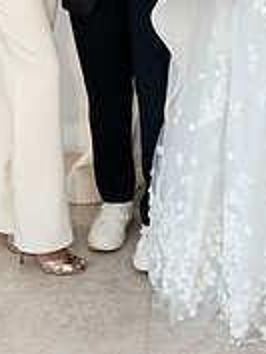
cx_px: 234
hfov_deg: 12.6
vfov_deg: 16.0
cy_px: -94
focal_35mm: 117
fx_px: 1197
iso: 1600
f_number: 4
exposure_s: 1/640
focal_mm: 23
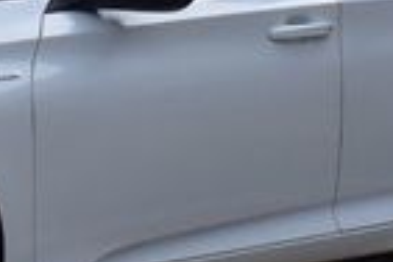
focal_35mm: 204
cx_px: 164
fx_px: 2227
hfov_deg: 10.1
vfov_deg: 6.7
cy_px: -84
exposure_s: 1/400
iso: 400
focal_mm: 30
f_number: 11
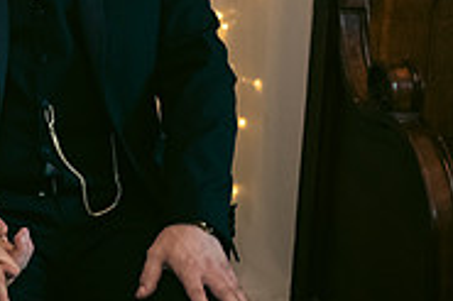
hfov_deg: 12.7
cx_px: -144
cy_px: -21
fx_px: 1974
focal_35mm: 157
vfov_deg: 8.7
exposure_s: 1/160
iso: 1250
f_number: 3.5
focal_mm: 50
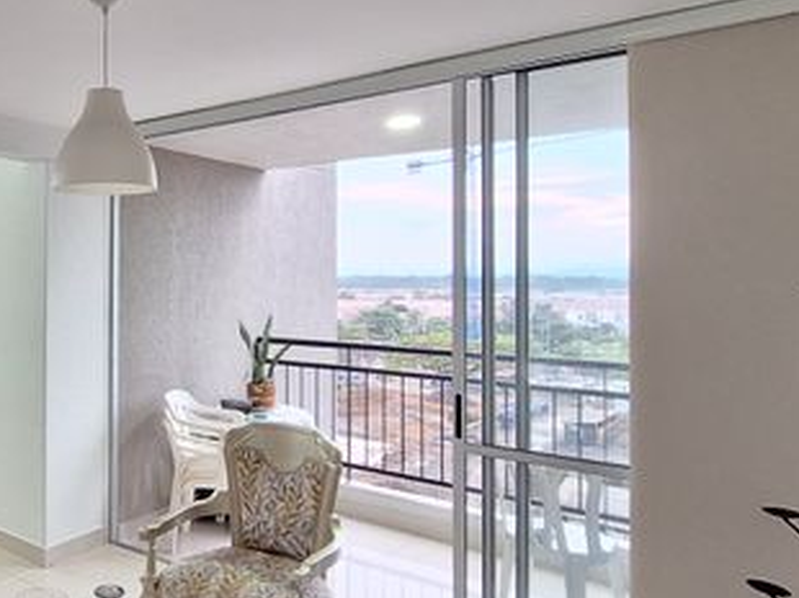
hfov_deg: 56.3
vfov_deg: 49.6
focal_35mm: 28
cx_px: 104
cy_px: 263
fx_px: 646
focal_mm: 1.74
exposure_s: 1/24
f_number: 2.2
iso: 160
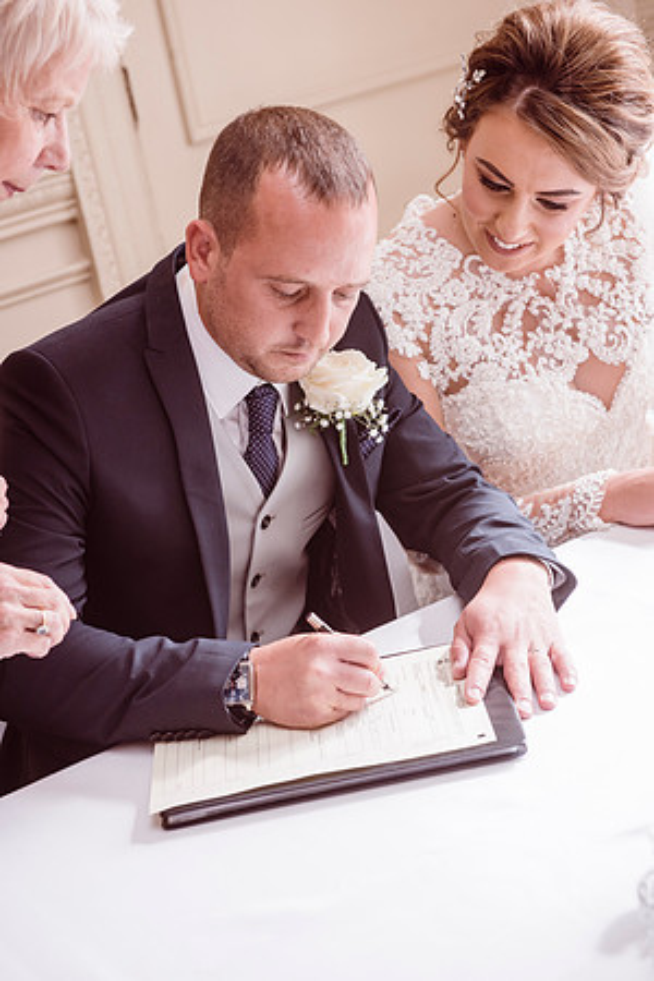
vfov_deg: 28.8
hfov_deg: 19.5
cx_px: 327
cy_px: 490
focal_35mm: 70
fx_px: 1907
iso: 500
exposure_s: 1/200
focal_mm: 70
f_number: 5.6
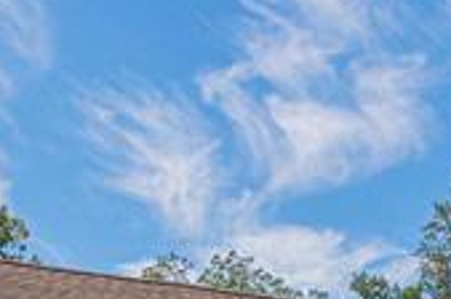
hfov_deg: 17.6
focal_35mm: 116
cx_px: 315
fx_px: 1450
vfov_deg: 10.9
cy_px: 566
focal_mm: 18
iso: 400
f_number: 9
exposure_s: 1/5000
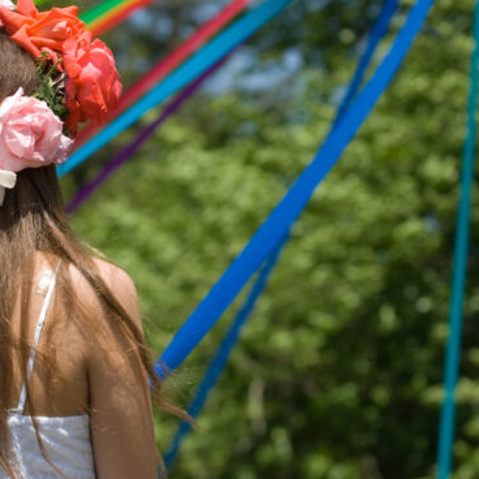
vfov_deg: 9.7
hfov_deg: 9.7
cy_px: 189
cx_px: 197
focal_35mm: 181
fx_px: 2834
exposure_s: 1/640
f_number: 4
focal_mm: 70
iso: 100
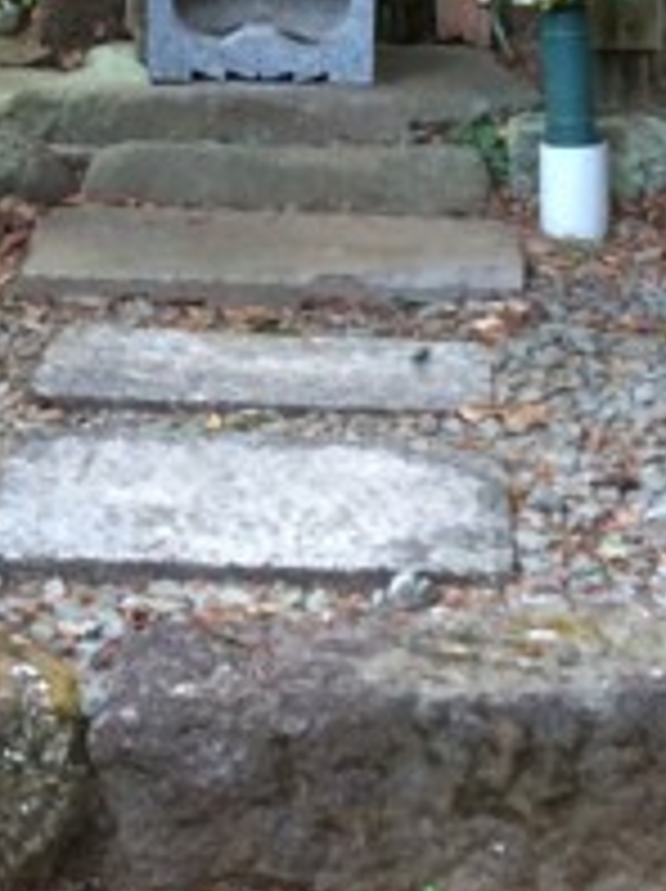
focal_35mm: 129
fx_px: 3316
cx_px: 256
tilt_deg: -8.8
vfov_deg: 14.9
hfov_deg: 11.5
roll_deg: +0.5
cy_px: -126
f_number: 2.4
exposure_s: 1/60
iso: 50
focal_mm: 3.3
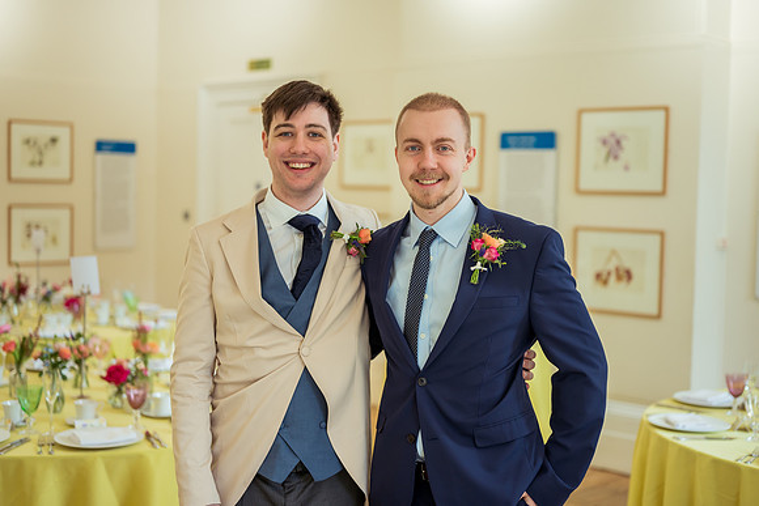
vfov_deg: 27.0
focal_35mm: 50
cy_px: 253
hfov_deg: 39.5
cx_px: 380
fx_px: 1056
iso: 640
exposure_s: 1/800
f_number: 1.8
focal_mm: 50
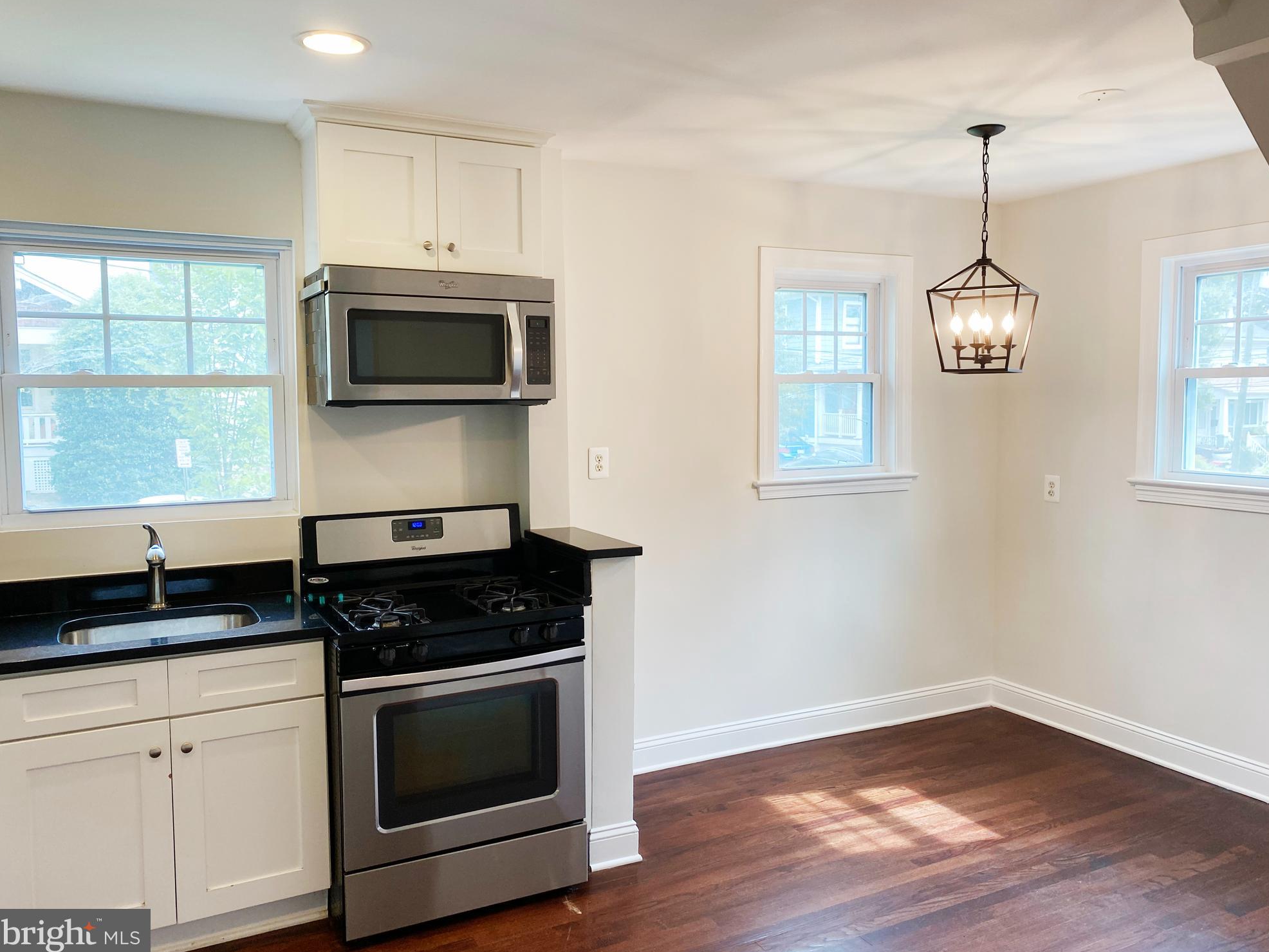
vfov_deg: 51.4
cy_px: 467
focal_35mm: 27
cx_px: 649
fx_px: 990
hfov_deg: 65.3
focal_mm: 4.25
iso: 80
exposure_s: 1/120
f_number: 1.8
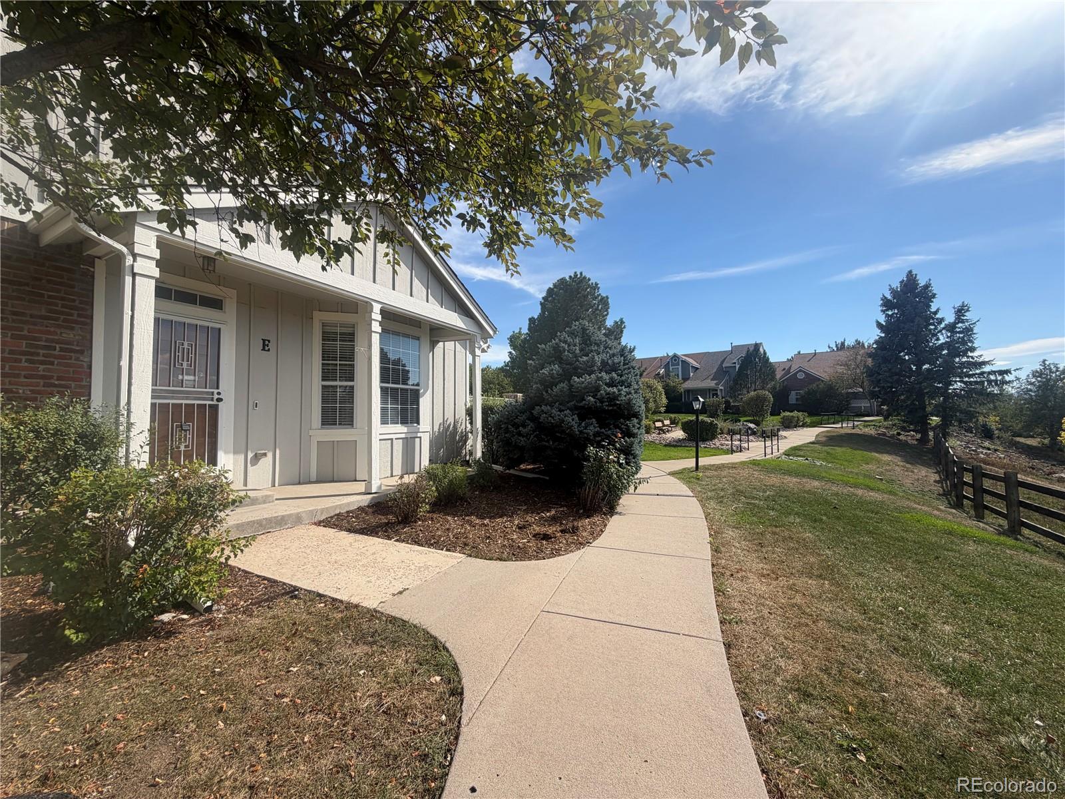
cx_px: 532
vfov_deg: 85.7
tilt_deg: +2.8
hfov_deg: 102.1
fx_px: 431
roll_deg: +0.6
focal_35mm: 14
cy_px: 400
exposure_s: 1/770
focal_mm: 2.22
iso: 25
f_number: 2.2
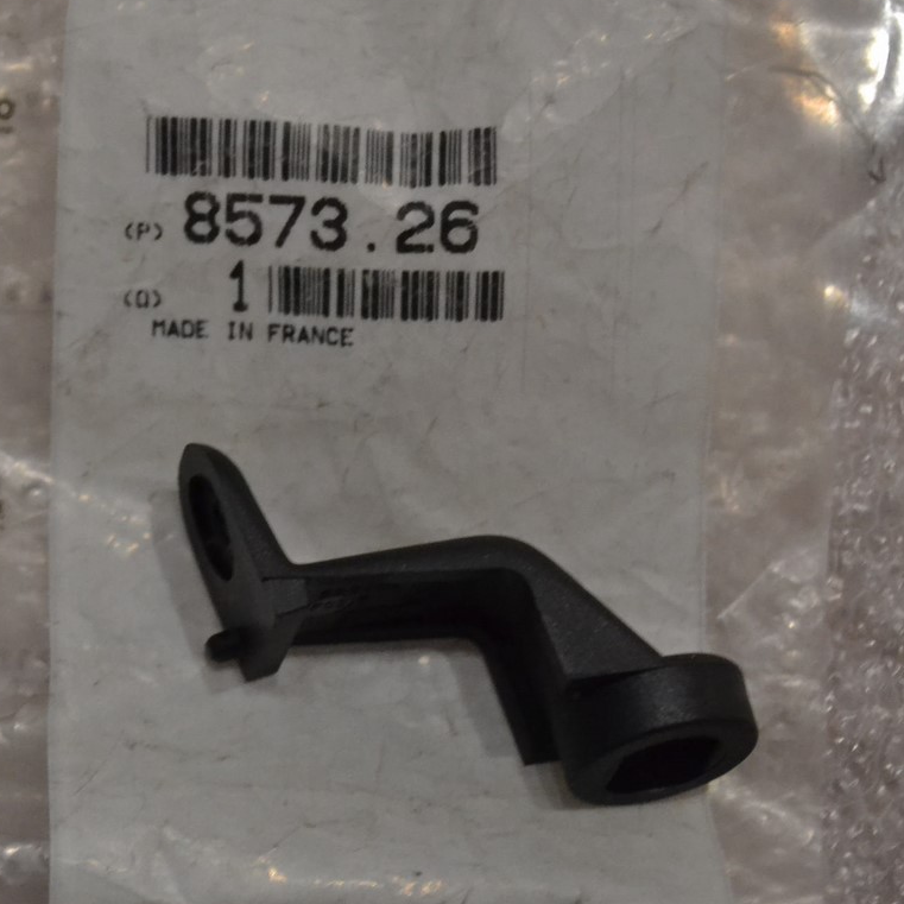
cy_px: 403
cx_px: 120
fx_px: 2807
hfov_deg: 18.1
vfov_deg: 18.3
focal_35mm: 95
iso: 3200
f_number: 5.3
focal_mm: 42
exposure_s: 1/60
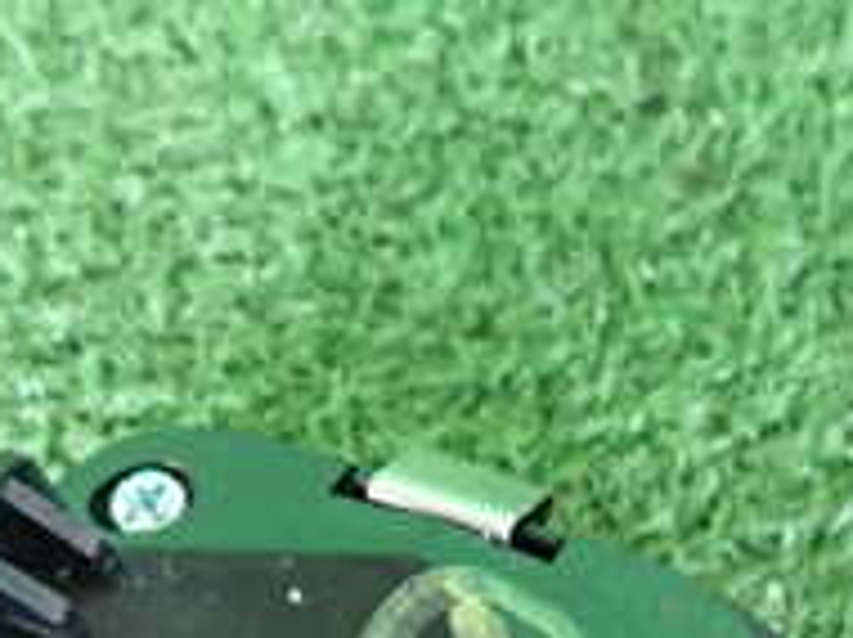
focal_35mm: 79
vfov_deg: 17.6
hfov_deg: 24.6
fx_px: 1944
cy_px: 795
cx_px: 283
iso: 500
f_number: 2
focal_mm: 4.5
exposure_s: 1/30
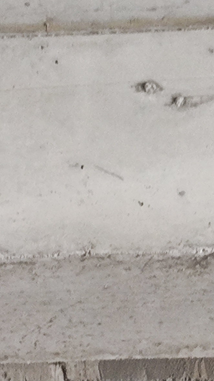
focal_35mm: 107
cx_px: -75
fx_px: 1080
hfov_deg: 11.0
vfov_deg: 18.5
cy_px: 503
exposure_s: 1/40
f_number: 1.79
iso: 668
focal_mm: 4.71
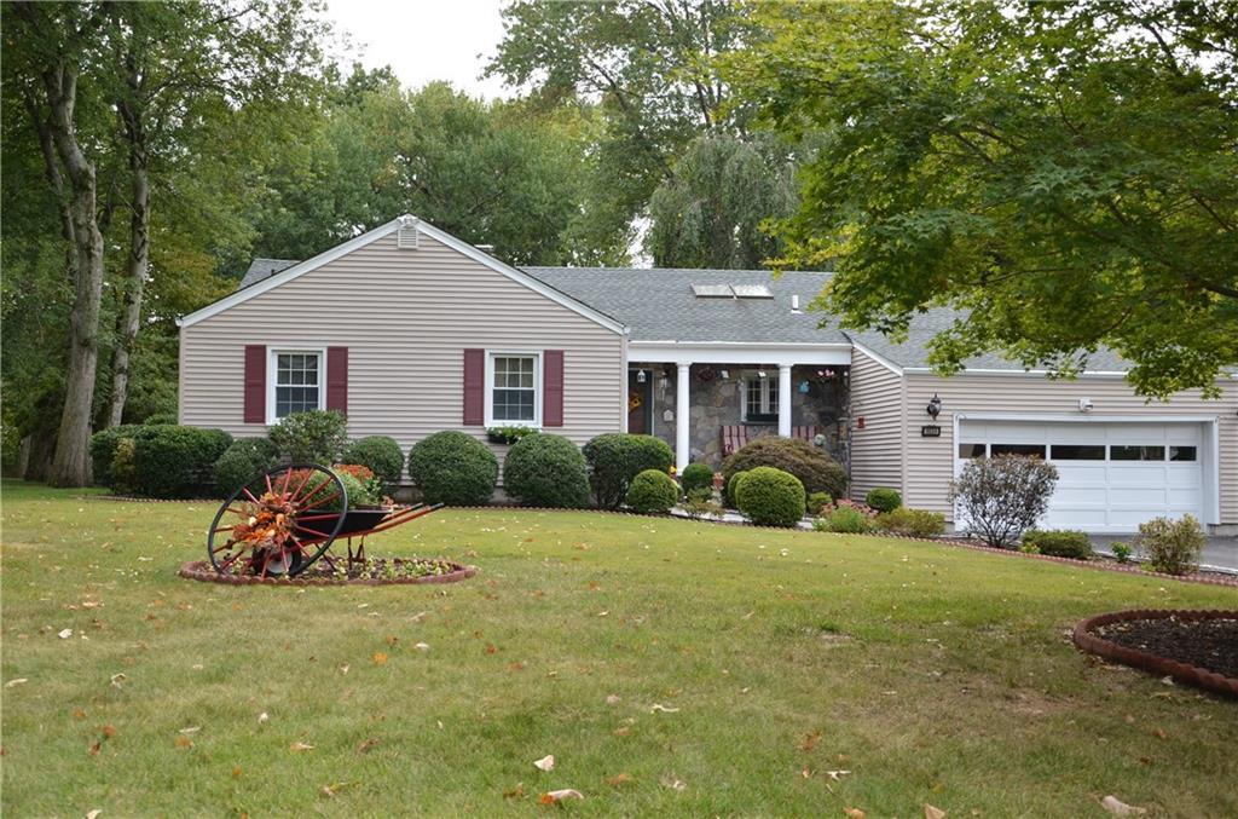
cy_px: 410
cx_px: 619
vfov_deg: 36.7
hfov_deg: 53.3
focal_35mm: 36
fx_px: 1235
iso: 200
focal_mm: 24
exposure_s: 1/200
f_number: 7.1
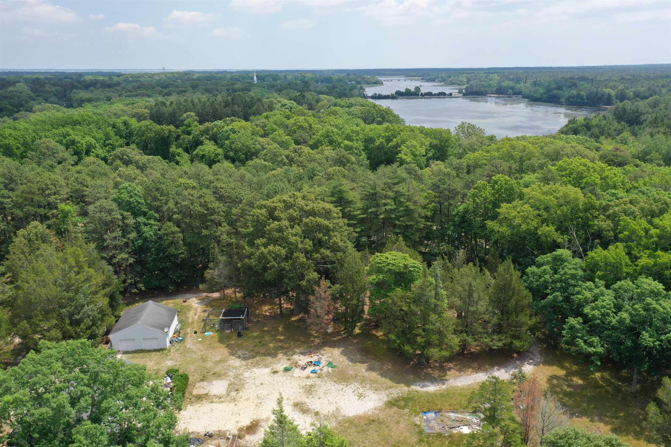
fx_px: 522
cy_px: 224
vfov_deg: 46.4
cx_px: 336
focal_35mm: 28
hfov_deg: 65.5
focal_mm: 10.26
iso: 100
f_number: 5.6
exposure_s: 1/400
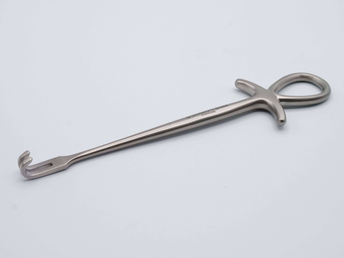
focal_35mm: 46
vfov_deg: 31.5
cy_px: 129
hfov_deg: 41.2
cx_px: 172
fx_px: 457
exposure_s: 1/250
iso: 3200
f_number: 18
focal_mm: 23
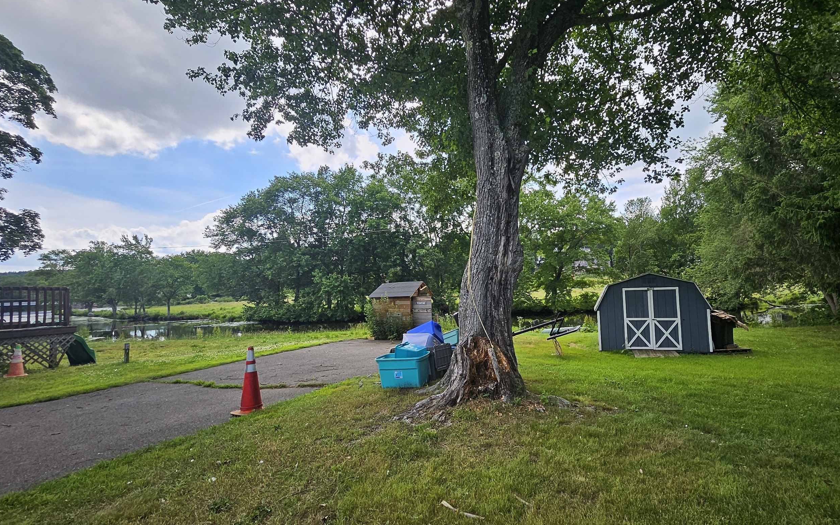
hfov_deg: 93.9
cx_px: 473
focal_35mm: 17
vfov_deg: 68.0
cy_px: 261
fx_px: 389
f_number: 2.2
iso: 32
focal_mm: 1.7
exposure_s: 1/533
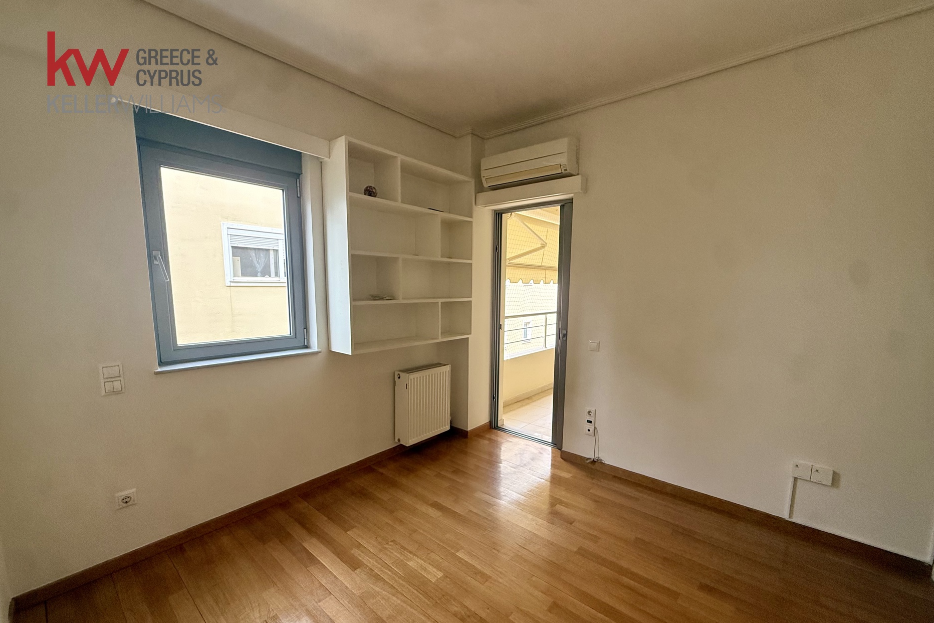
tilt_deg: -6.9
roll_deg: -0.7
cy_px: 335
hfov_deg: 100.4
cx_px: 471
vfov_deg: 77.2
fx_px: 389
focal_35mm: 15
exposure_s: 1/99
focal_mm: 2.22
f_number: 2.2
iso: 160
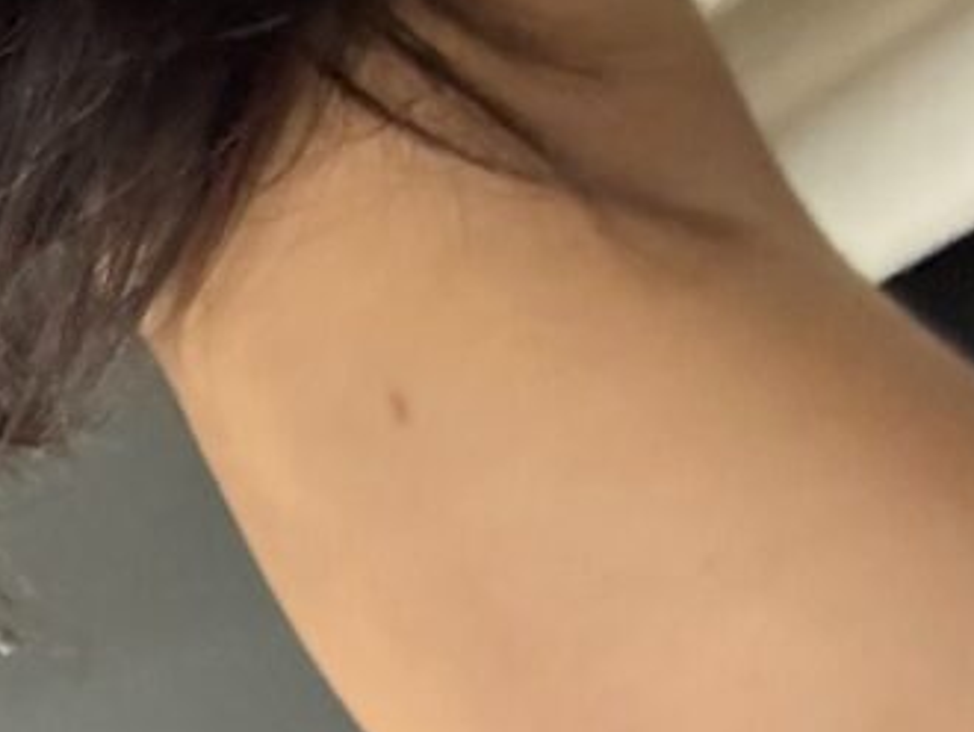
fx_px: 3013
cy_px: 835
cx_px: -1216
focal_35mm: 107
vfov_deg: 13.5
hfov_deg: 14.0
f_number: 1.9
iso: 250
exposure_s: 1/50
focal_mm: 2.69
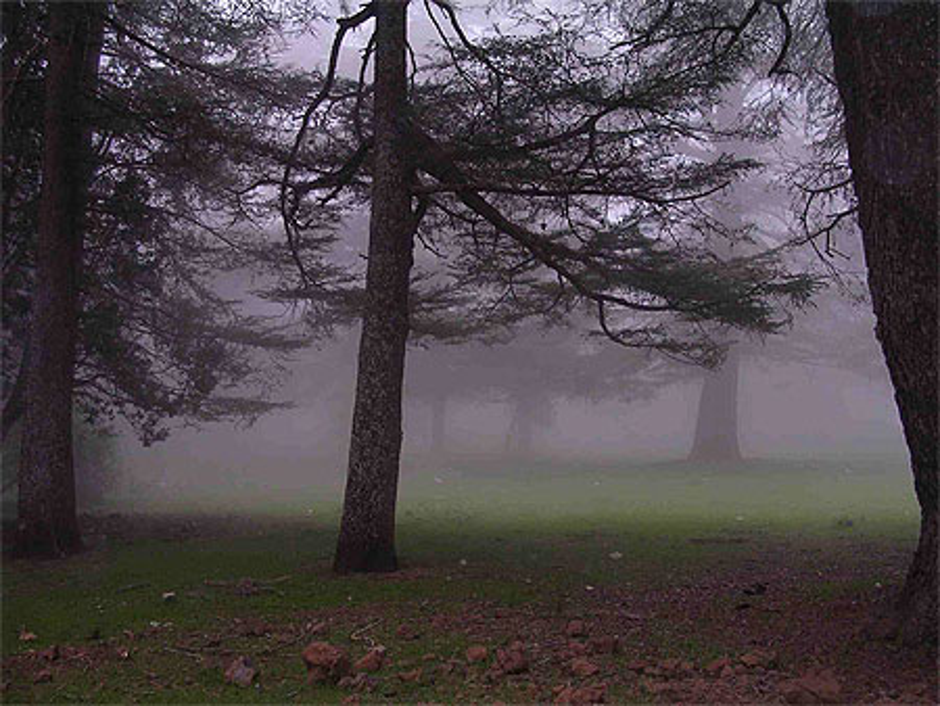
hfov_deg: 49.0
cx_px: 470
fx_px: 1032
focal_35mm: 38
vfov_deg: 37.8
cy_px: 353
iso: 206
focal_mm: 5.8
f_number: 2.8
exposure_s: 1/60.1
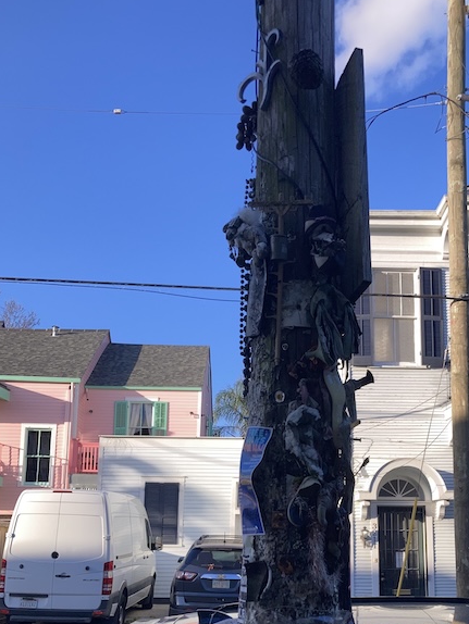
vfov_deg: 47.0
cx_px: 280
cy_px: 423
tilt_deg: +11.2
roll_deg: -0.6
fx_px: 704
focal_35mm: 39
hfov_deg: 36.7
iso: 25
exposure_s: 1/941
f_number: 1.8
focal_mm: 3.99
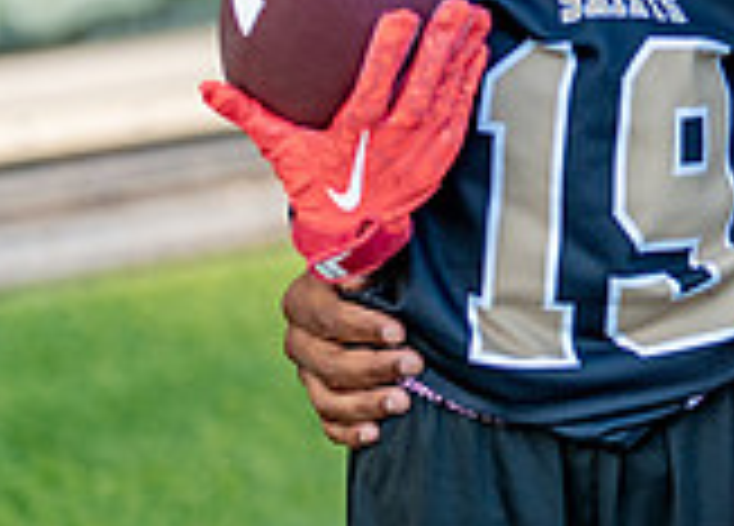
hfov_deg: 8.4
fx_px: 4949
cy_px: 60
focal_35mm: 237
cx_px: 957
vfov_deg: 6.1
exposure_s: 1/800
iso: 100
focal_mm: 50
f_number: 1.2
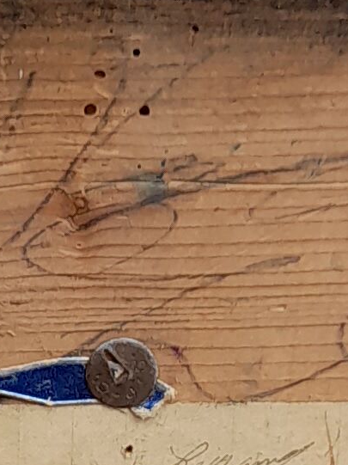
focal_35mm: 185
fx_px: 2483
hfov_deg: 8.0
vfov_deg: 10.5
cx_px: 123
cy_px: 574
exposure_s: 1/340
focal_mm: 4.6
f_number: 2
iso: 20
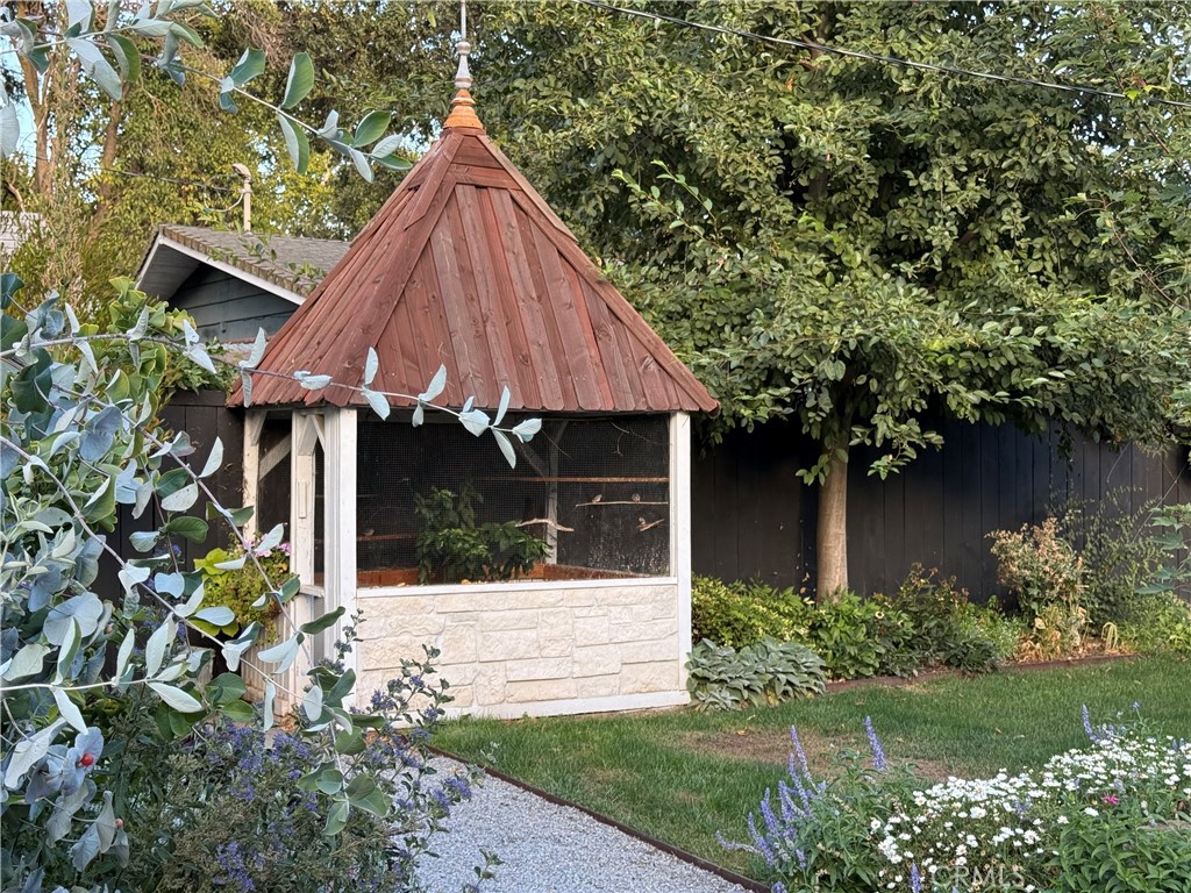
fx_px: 1651
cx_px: 596
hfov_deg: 39.7
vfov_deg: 30.3
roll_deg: -0.5
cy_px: 446
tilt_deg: -0.6
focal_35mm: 48
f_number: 1.78
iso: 80
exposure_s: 1/202
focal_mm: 6.76
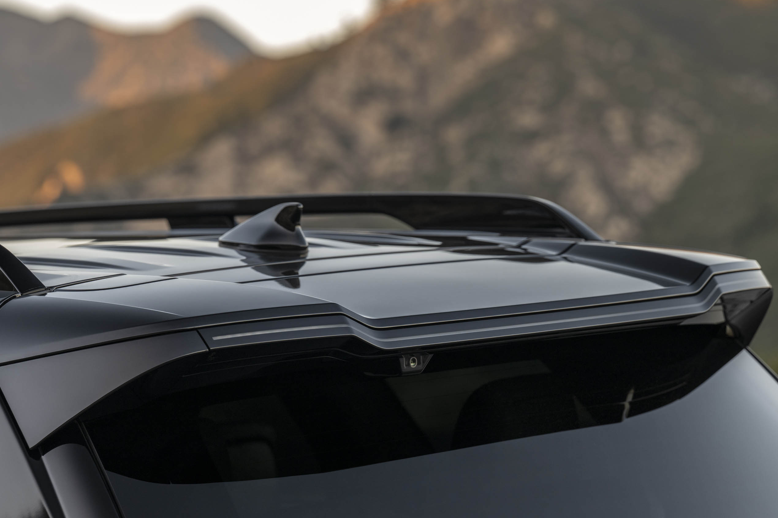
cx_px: 396
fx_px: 2896
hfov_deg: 15.3
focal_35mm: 134
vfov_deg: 10.2
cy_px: 273
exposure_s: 1/40
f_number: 4.5
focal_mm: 105
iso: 200
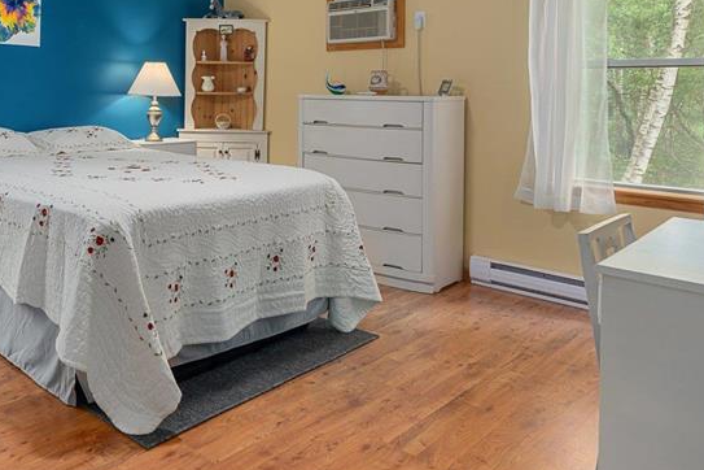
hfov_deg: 54.5
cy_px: 102
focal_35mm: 32
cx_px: 137
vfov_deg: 39.7
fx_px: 626
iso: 320
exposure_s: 1/8
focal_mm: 16
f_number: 7.1
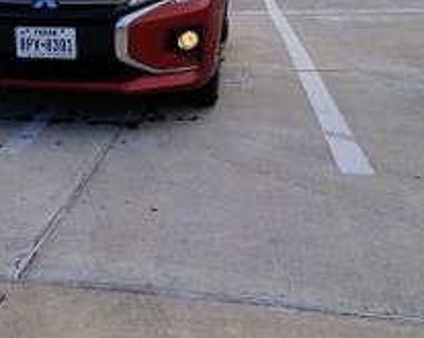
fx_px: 714
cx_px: 49
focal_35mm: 57
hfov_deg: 31.6
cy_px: 88
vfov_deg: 26.3
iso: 100
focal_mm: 5.56
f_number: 1.8
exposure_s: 1/710
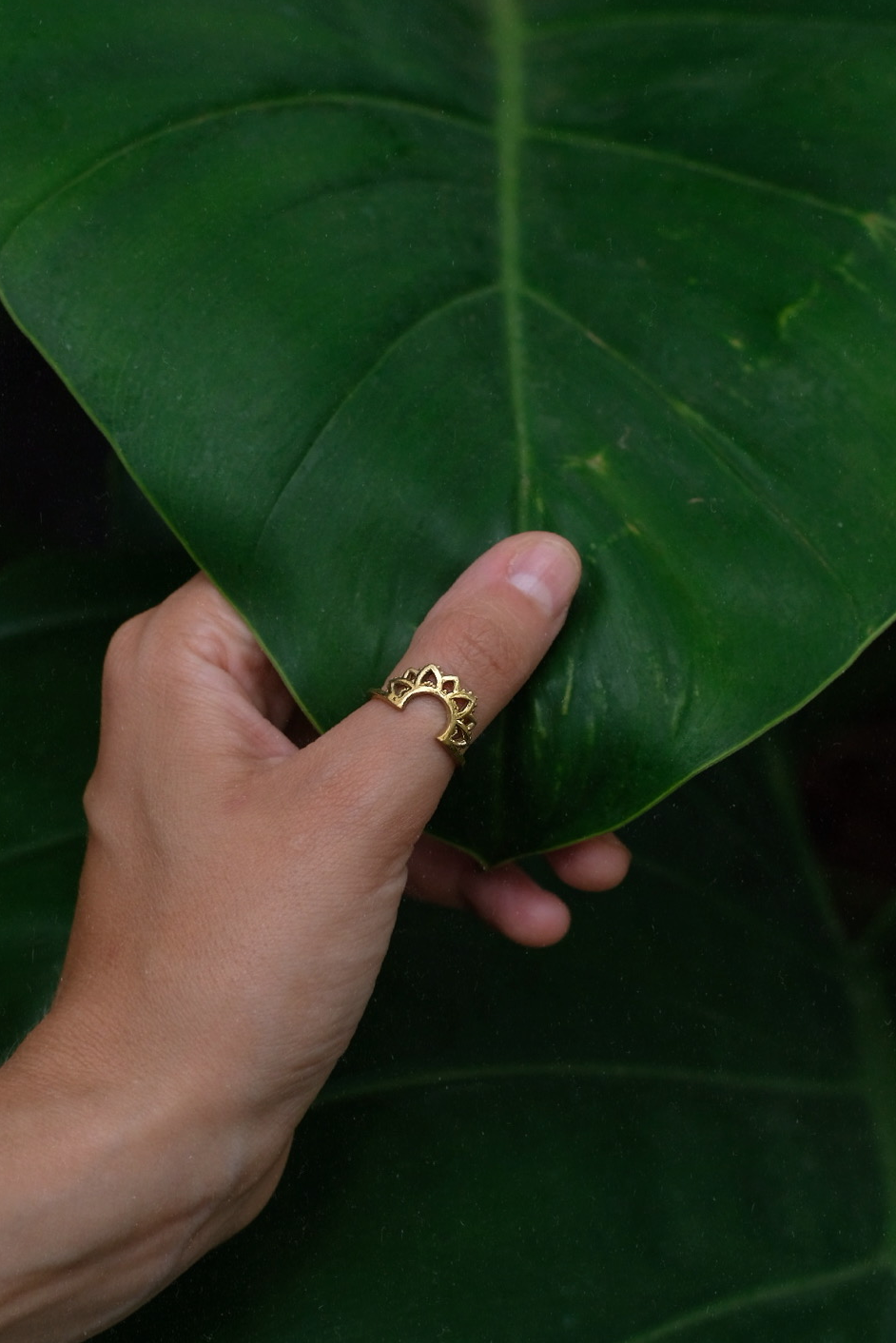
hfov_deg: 25.1
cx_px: 453
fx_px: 2015
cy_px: 681
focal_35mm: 54
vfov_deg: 36.9
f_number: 5
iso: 1250
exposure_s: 1/2000
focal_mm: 35
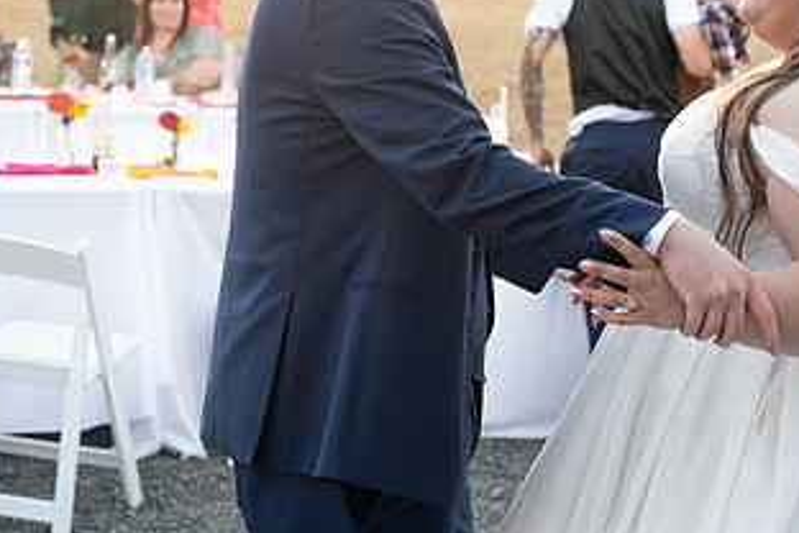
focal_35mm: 104
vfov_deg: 13.1
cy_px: 111
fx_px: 2308
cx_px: 551
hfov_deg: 19.6
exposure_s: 1/500
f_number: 4
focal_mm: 56
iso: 1600
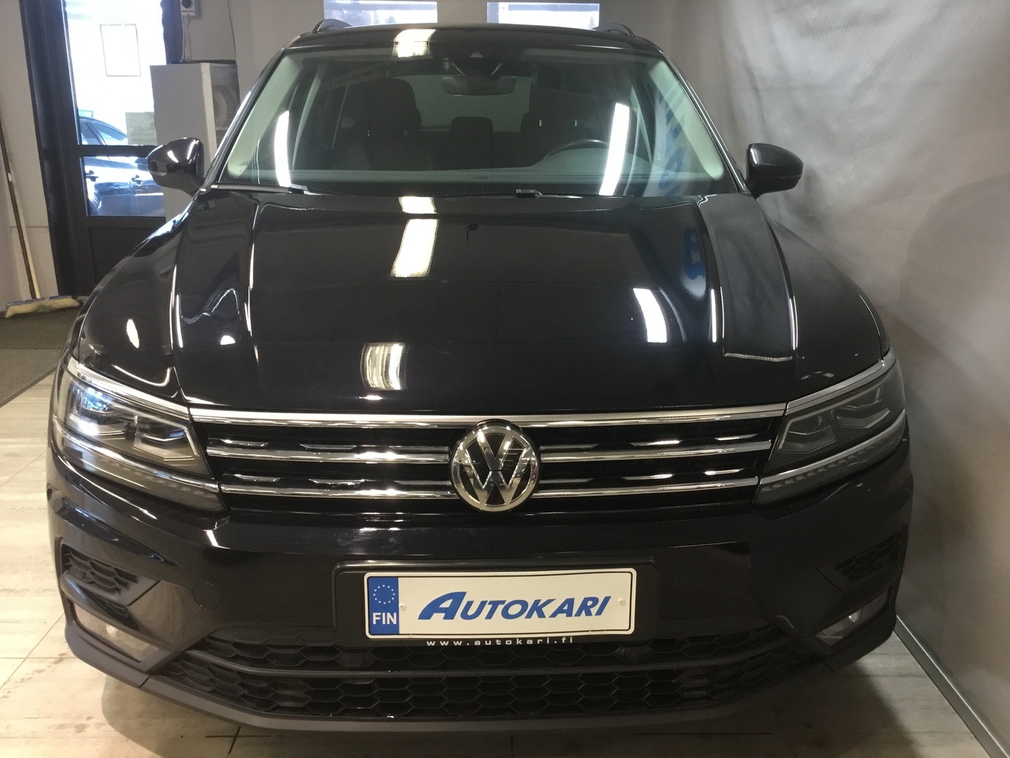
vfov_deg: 45.4
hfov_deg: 58.4
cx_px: 505
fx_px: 904
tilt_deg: -17.4
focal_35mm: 31
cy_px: 379
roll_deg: +0.8
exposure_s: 1/33
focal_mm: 3.3
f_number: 2.4
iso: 160
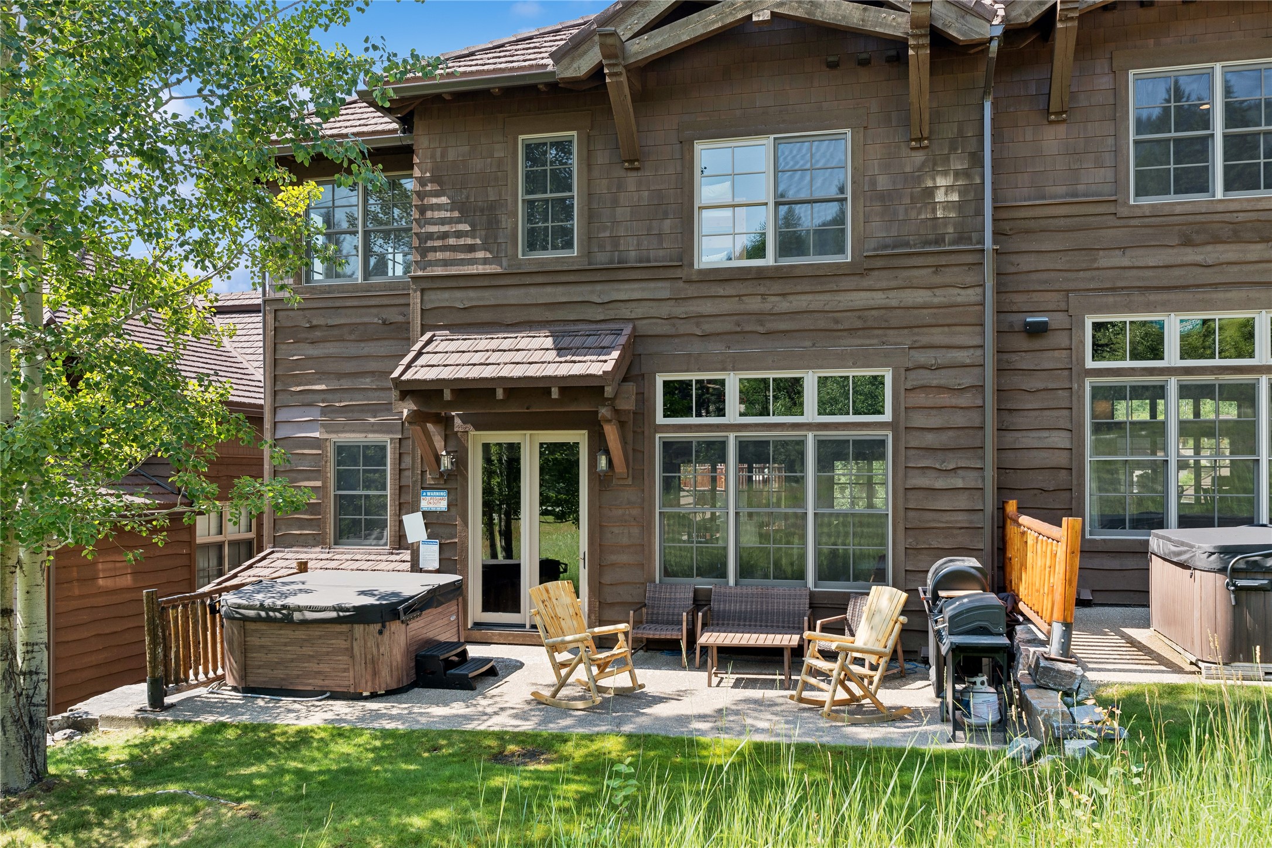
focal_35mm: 30
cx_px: 636
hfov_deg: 61.9
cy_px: 424
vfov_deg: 43.6
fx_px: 1060
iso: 100
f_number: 6.3
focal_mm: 20
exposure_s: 1/125
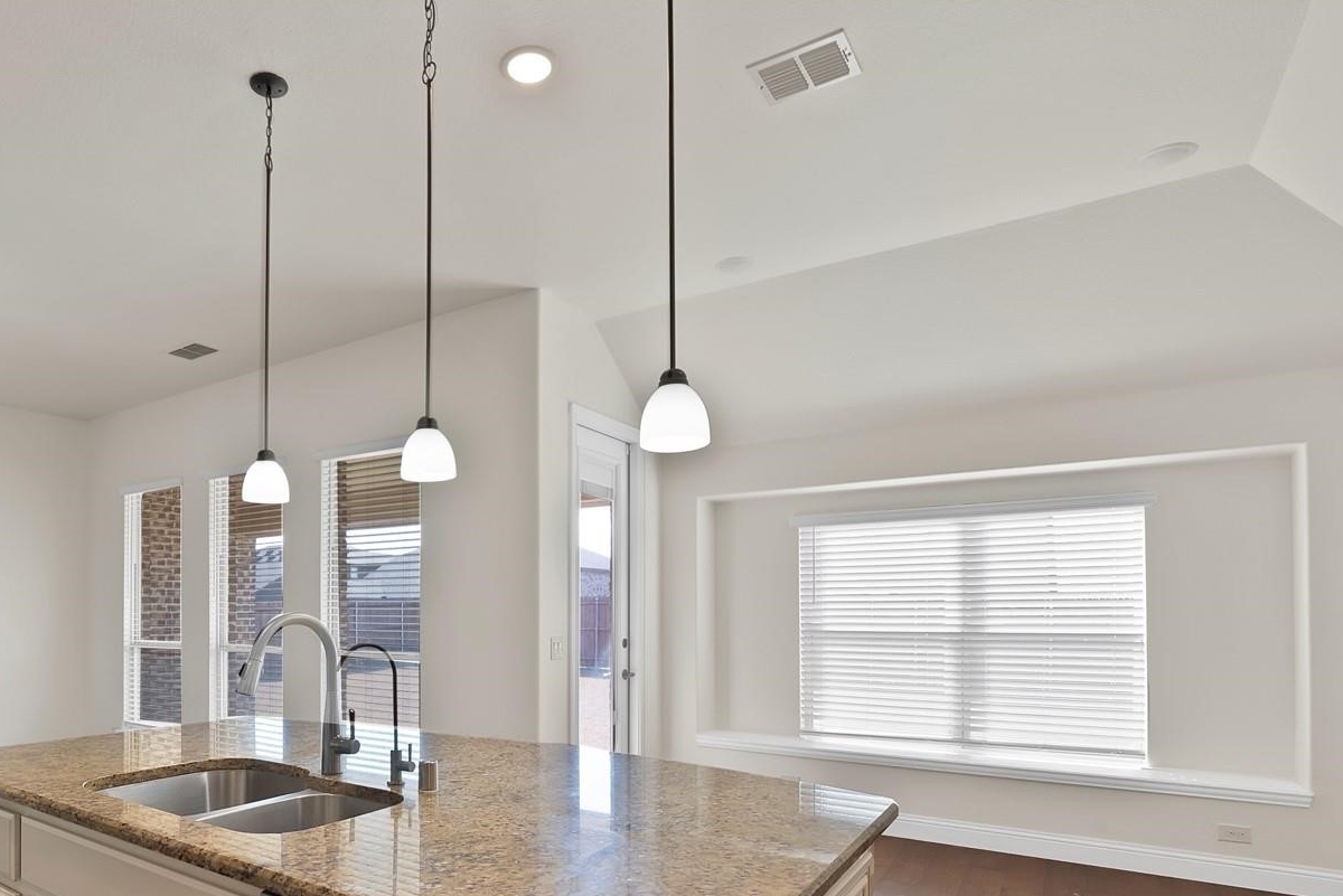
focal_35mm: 20
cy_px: 612
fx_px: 746
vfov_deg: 60.2
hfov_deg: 81.9
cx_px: 480
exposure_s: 1/15
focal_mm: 12
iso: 640
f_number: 9
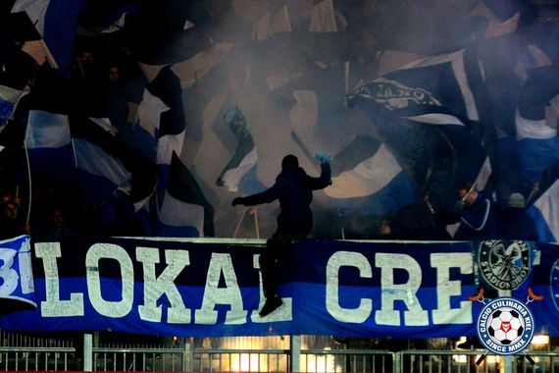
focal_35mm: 278
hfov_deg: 7.4
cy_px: 186
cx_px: 280
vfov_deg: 5.0
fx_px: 4309
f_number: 5
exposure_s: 1/400
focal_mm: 185
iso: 1250
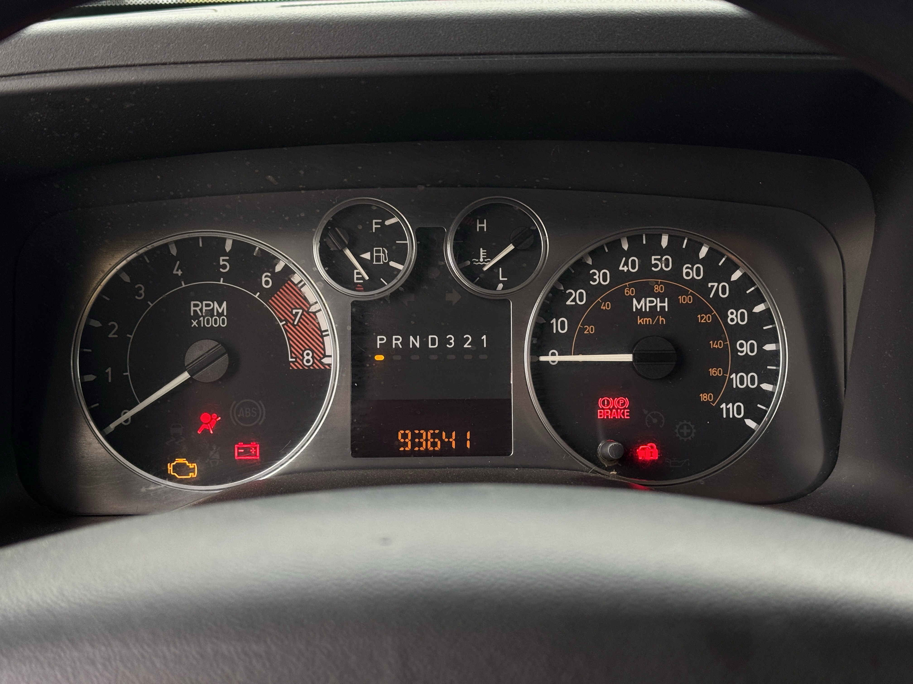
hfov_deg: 39.7
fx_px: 1266
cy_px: 342
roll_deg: +1.3
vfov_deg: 30.3
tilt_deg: -20.1
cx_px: 456
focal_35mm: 48
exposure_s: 1/60
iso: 100
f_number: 1.78
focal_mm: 6.76
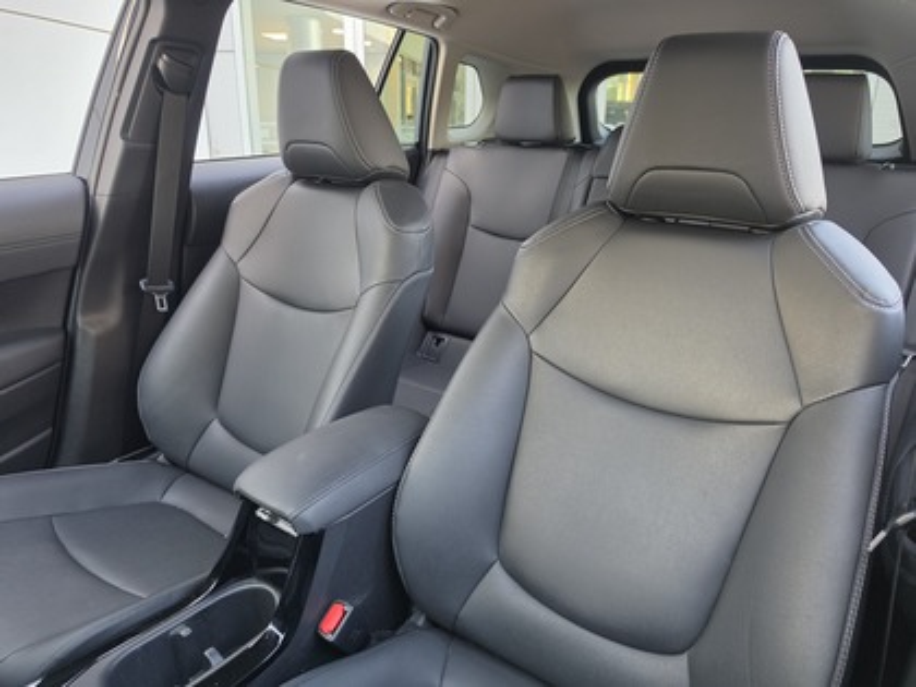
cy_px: 344
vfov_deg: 58.9
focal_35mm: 23
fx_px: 609
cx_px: 458
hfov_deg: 73.9
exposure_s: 1/120
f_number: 1.4
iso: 200
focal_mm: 6.5
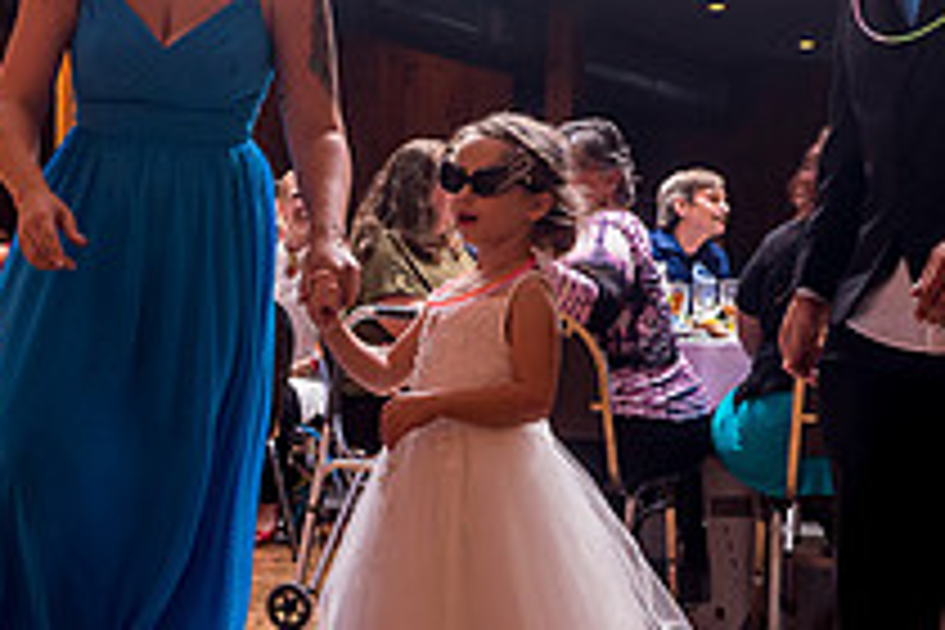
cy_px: 408
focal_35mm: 89
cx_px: 184
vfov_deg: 15.3
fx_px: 2336
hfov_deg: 22.5
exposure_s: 1/125
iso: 200
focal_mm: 28
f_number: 5.6
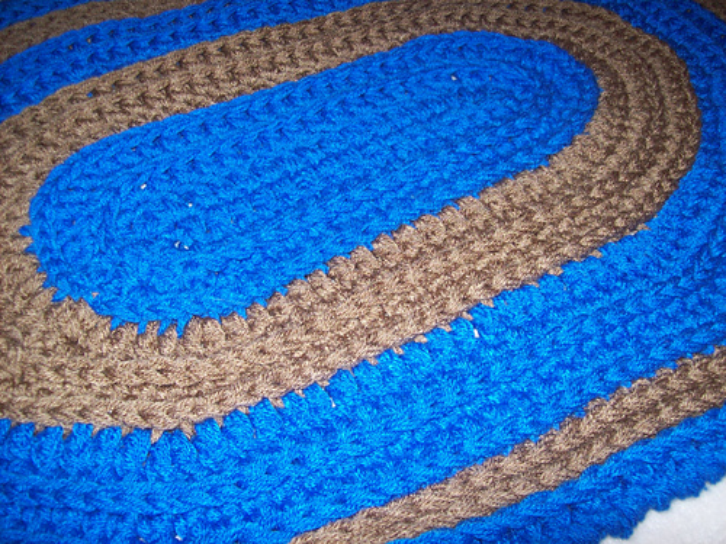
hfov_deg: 51.4
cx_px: 363
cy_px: 272
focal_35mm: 36
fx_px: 755
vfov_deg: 39.7
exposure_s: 1/64
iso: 80
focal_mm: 6
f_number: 2.7
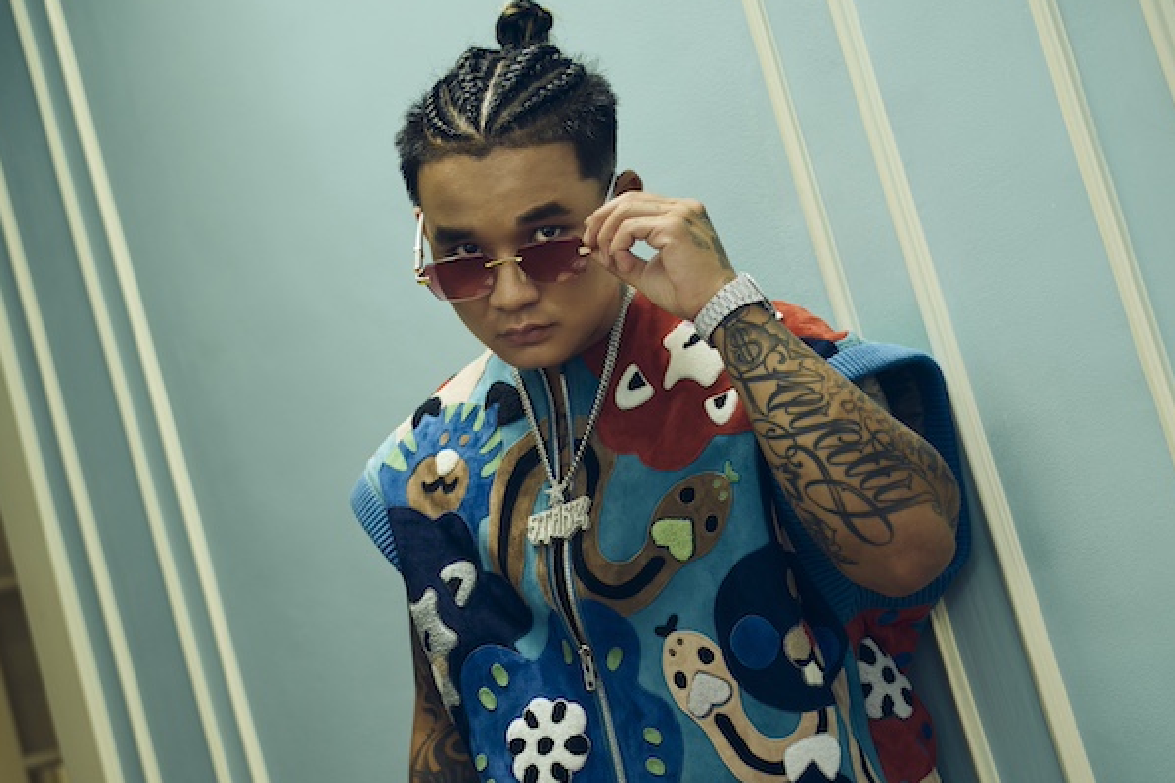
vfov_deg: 21.9
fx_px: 2023
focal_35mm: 62
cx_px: 520
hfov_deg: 32.3
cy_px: 500
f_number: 3.2
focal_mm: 46
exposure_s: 1/125
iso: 400
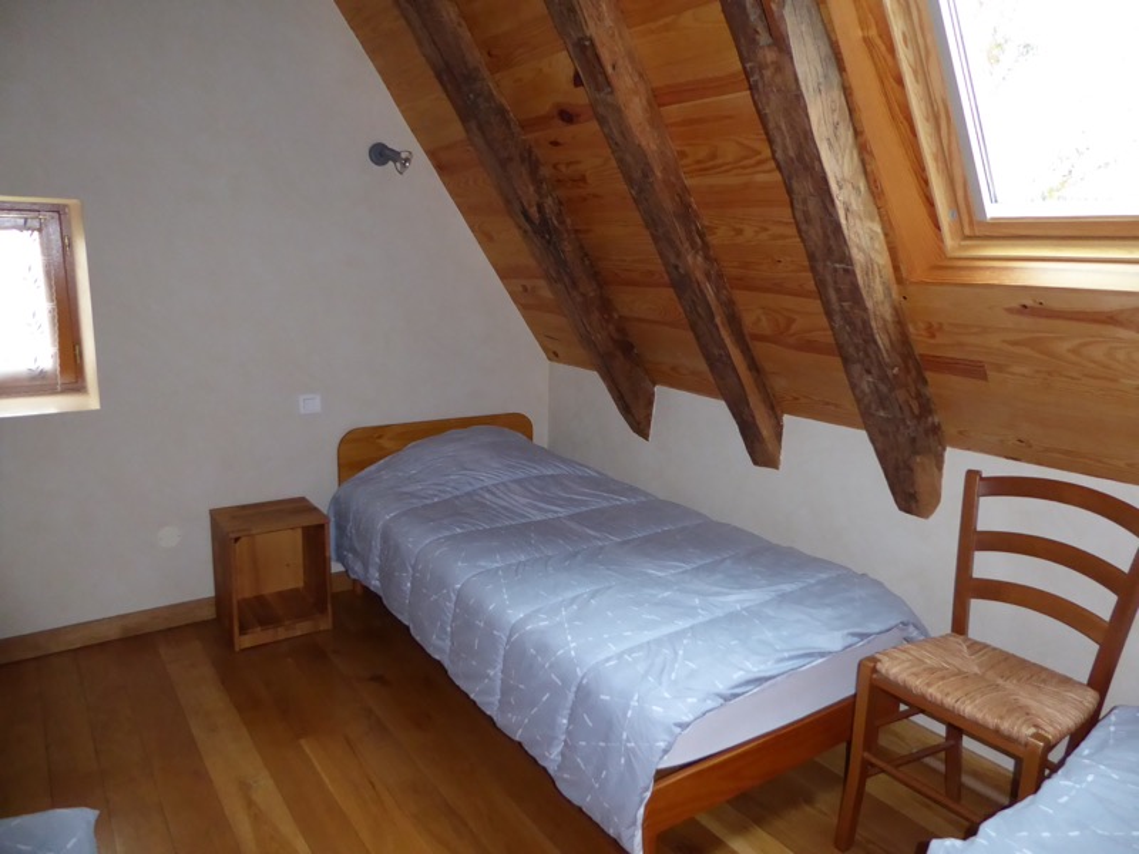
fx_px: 823
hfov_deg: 69.4
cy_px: 427
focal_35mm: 25
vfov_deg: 54.9
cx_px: 570
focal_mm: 4.3
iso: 640
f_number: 3.3
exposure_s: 1/60
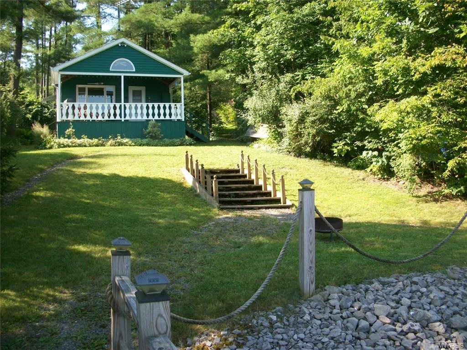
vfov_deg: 40.7
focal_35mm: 35
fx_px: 472
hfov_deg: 52.6
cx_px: 234
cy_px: 175
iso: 80
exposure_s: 1/250
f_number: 3.1
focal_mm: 6.3
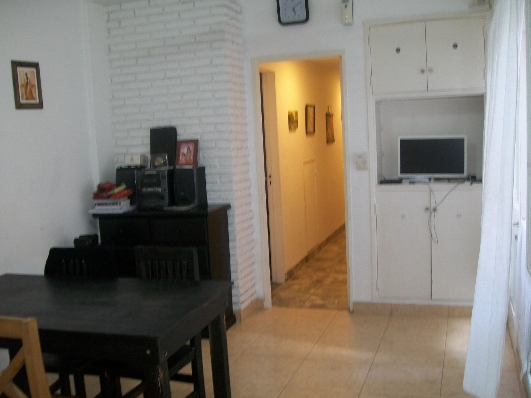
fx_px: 567
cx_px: 261
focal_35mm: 37
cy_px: 204
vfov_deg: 38.7
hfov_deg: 50.1
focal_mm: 6
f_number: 2.7
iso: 160
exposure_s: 1/30
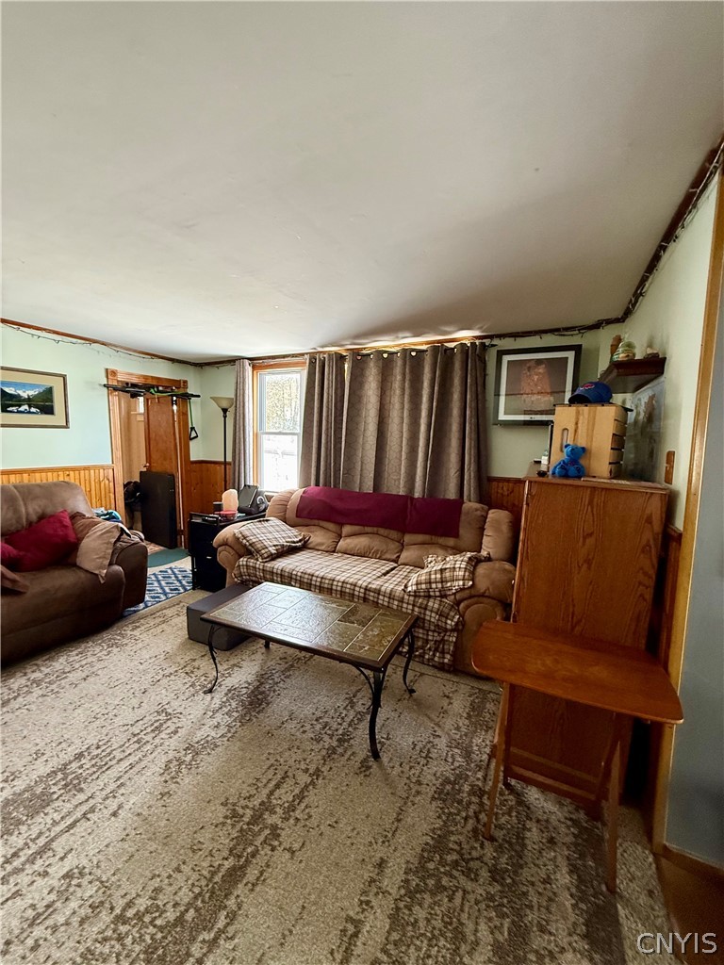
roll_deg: -3.6
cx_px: 362
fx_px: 390
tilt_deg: -2.2
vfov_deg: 102.1
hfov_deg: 85.7
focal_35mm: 14
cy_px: 482
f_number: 2.2
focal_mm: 2.22
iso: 400
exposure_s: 1/73
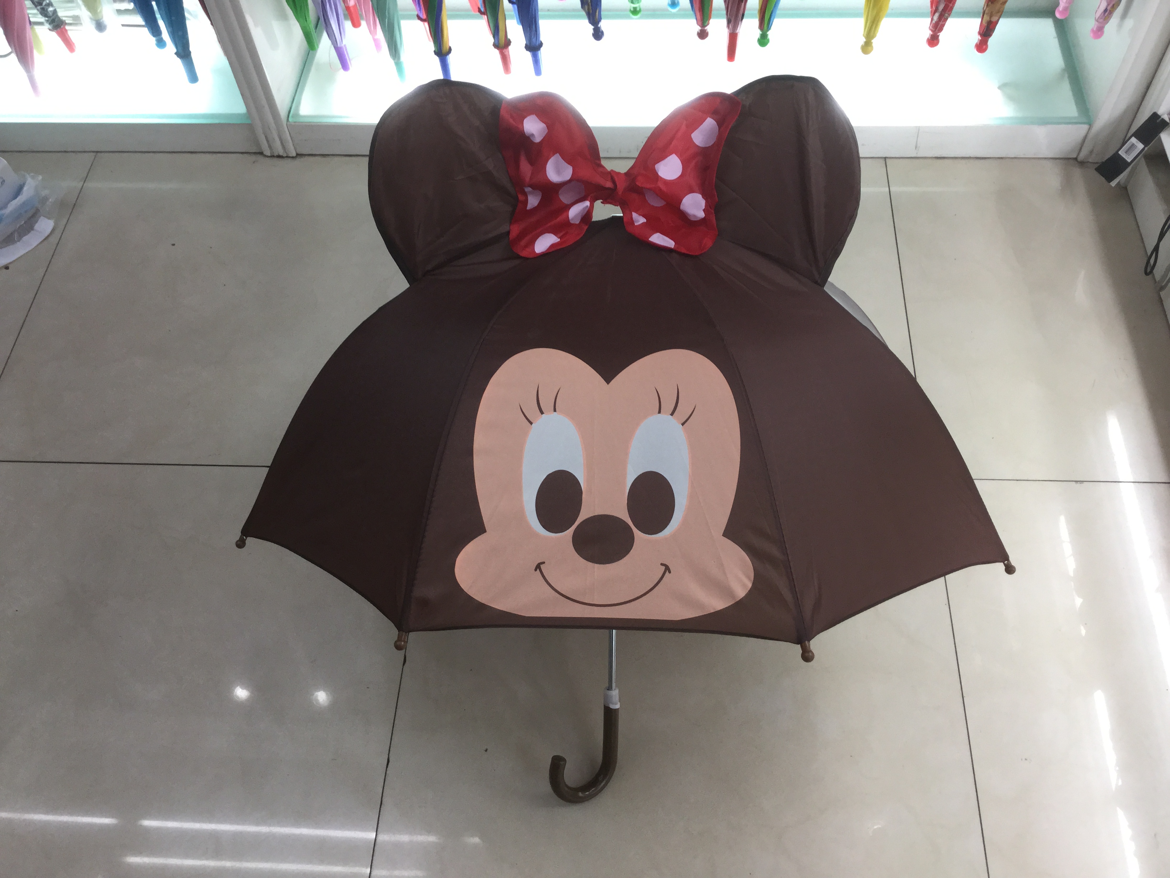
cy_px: 439
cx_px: 585
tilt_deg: -59.3
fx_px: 1048
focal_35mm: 31
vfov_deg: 45.4
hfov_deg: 58.4
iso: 64
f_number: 2.4
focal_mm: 3.3
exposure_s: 1/33
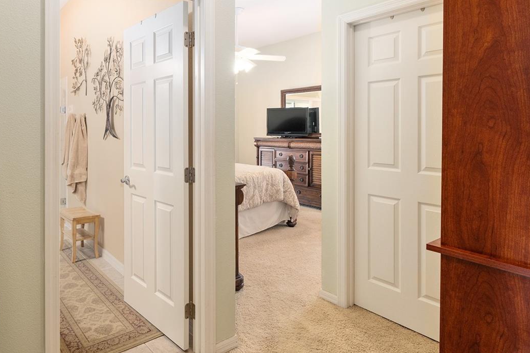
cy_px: 132
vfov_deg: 54.4
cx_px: 197
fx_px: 339
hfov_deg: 74.7
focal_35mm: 23
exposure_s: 1/5
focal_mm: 15
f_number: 8
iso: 500
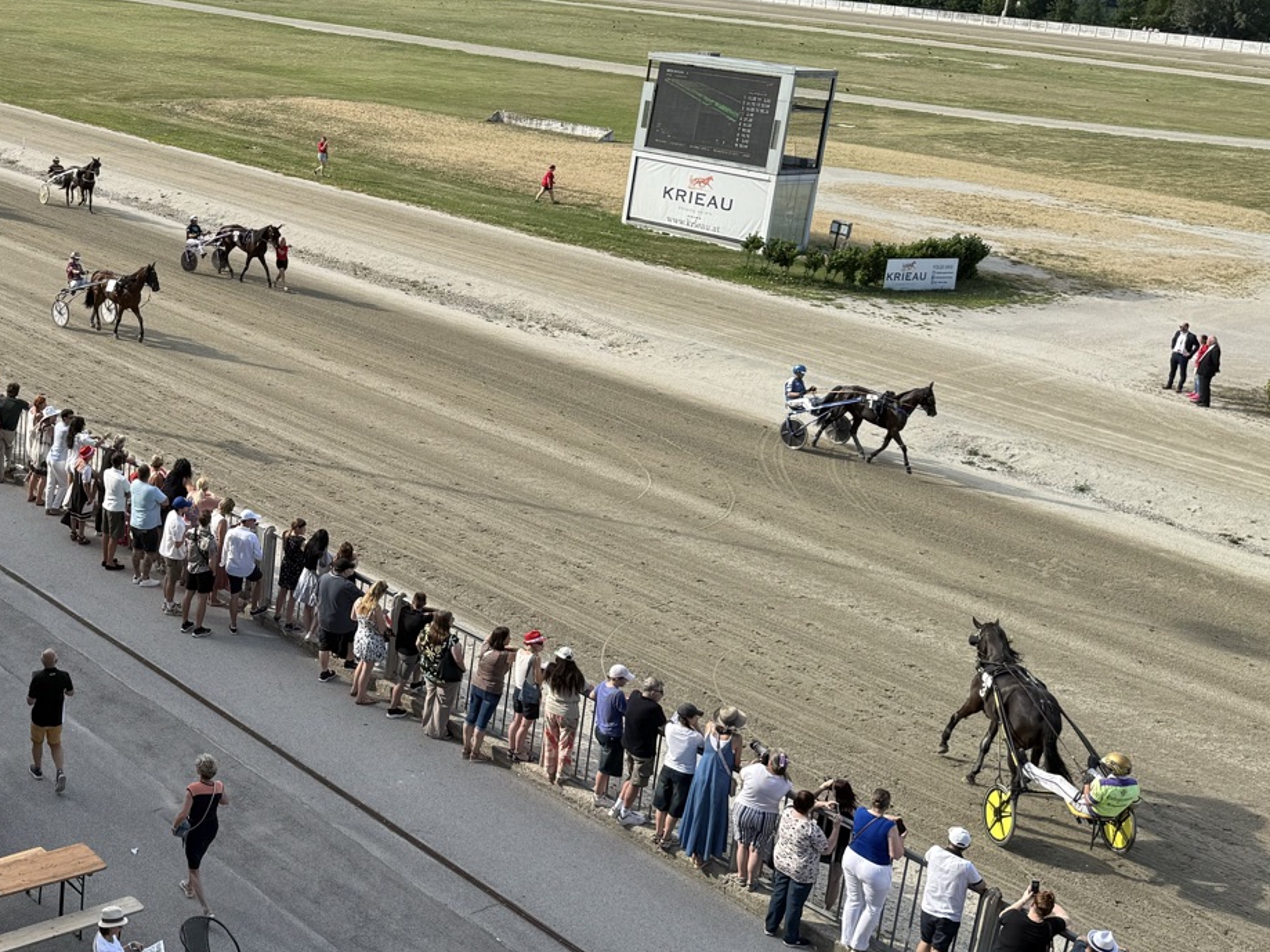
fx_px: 1724
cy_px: 352
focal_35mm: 47
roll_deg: -4.7
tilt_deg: -15.6
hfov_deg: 37.9
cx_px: 144
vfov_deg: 30.7
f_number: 1.78
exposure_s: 1/2232
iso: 80
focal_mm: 6.76
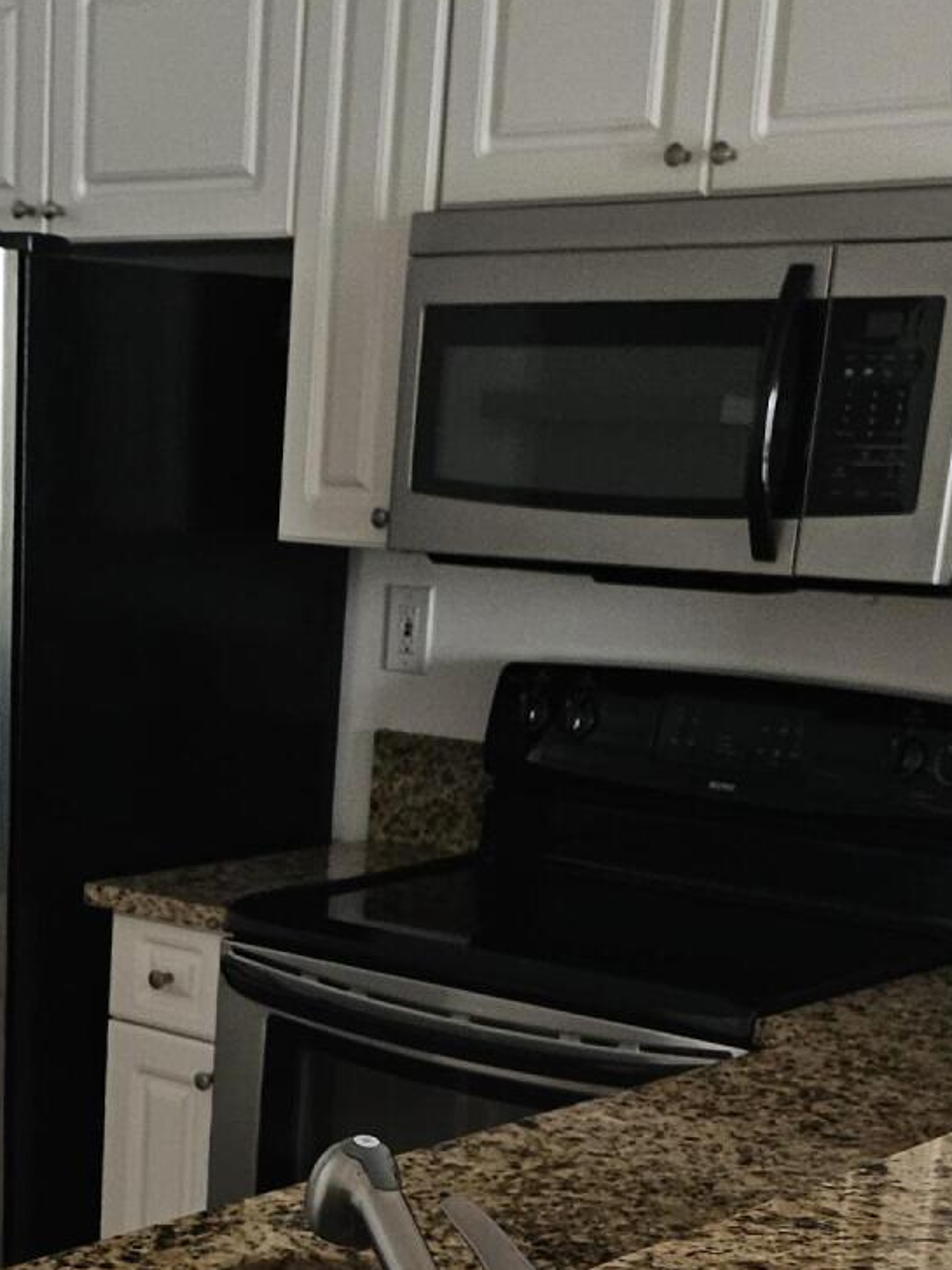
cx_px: 129
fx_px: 2421
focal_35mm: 66
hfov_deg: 21.8
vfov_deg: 27.5
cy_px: 1305
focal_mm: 5
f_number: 1.8
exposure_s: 1/120
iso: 320
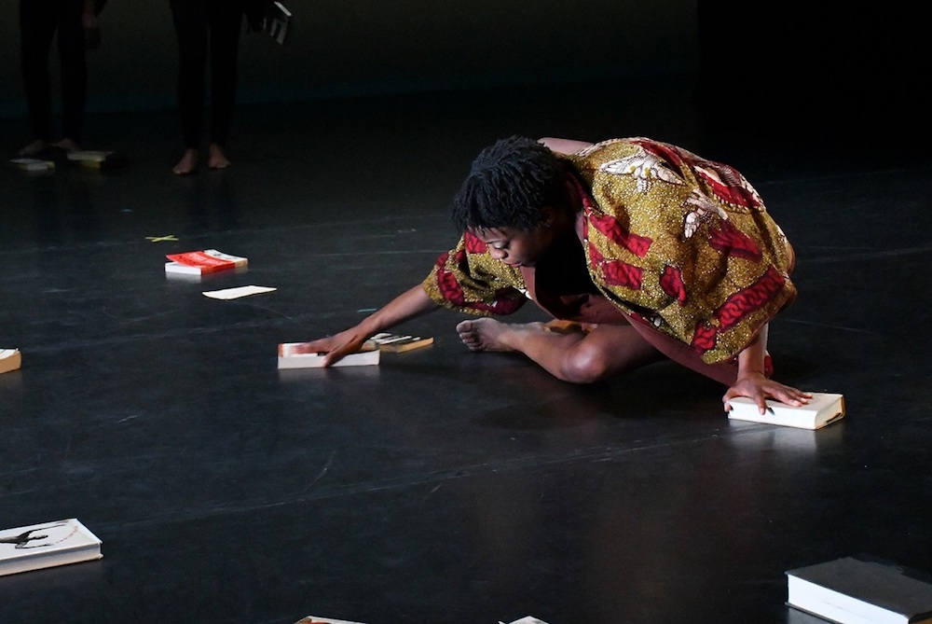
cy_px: 312
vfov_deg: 16.3
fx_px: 2177
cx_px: 466
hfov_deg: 24.2
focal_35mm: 84
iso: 16000
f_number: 8
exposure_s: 1/200
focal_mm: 42
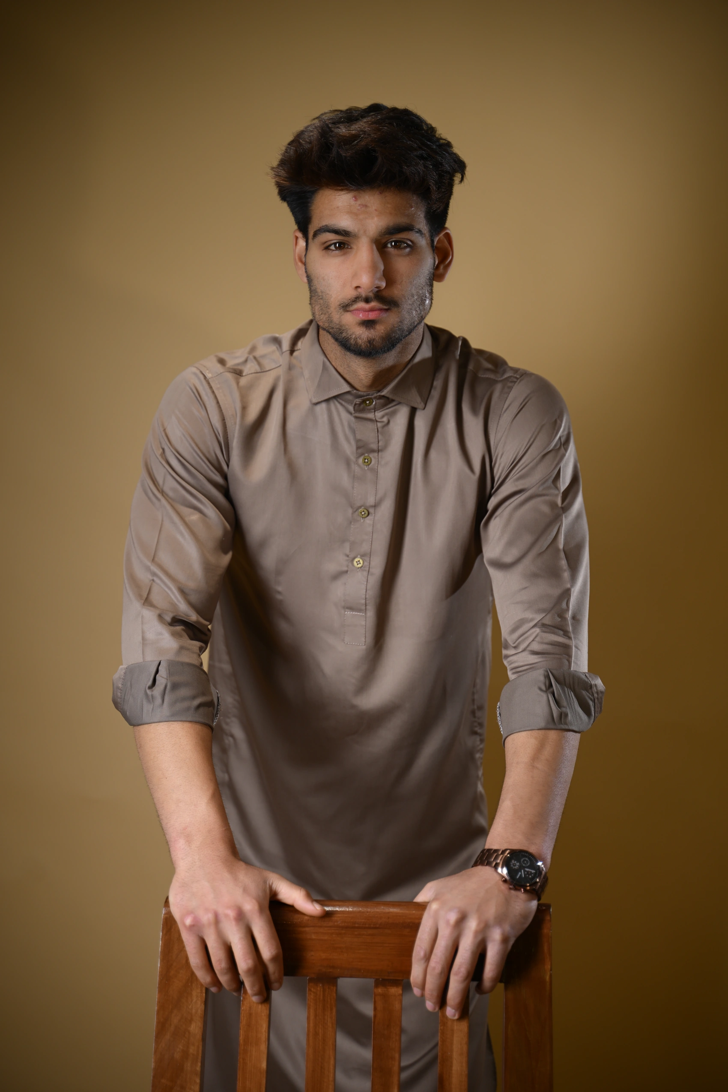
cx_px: 364
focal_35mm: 64
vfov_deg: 31.4
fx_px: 1941
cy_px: 546
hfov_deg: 21.2
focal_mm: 64
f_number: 2.8
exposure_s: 1/125
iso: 100
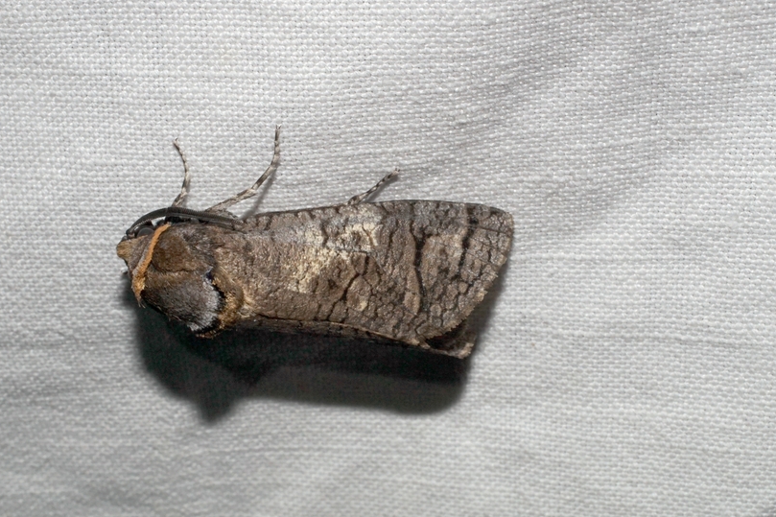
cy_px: 230
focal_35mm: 89
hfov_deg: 22.9
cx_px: 362
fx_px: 1918
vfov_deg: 15.3
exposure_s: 1/250
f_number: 20
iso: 400
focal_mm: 50
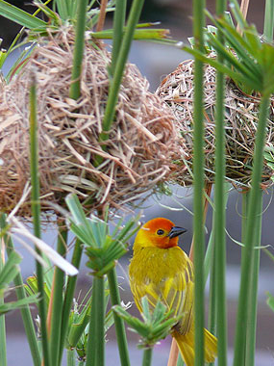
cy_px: 239
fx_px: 6068
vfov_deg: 3.4
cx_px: 172
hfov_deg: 2.6
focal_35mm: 575
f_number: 3.7
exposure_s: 1/100
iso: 200
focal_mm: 88.8
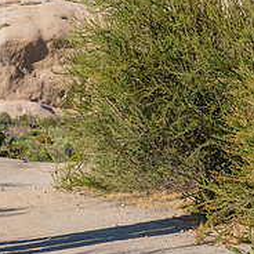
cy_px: 41
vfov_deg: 15.7
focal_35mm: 110
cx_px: -112
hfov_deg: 14.8
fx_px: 913
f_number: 9
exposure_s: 1/400
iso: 200
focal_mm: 41
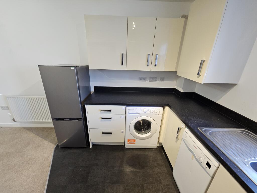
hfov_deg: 106.2
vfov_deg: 89.9
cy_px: 96
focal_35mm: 13
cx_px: 128
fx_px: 97
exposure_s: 1/50
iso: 400
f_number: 2.2
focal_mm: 2.2
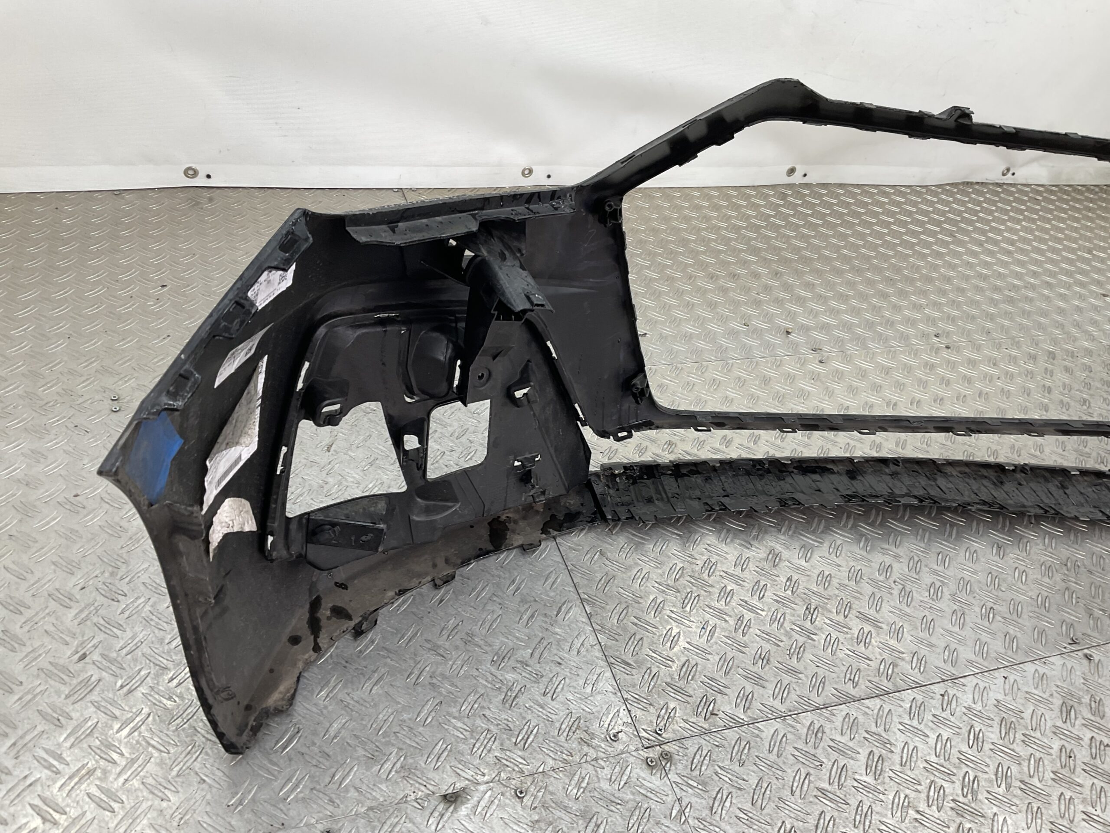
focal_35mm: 29
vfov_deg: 48.2
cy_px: 416
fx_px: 930
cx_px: 555
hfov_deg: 61.7
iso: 32
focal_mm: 3
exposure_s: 1/100
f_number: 1.8
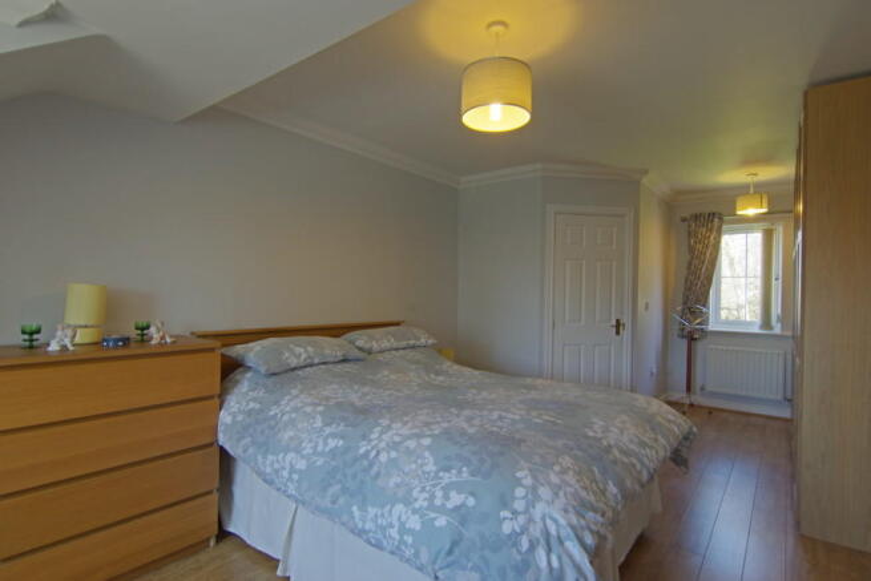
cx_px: 436
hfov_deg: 96.7
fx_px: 387
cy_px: 290
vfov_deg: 73.8
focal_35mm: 16
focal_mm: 11
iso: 800
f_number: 4
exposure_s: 1/8
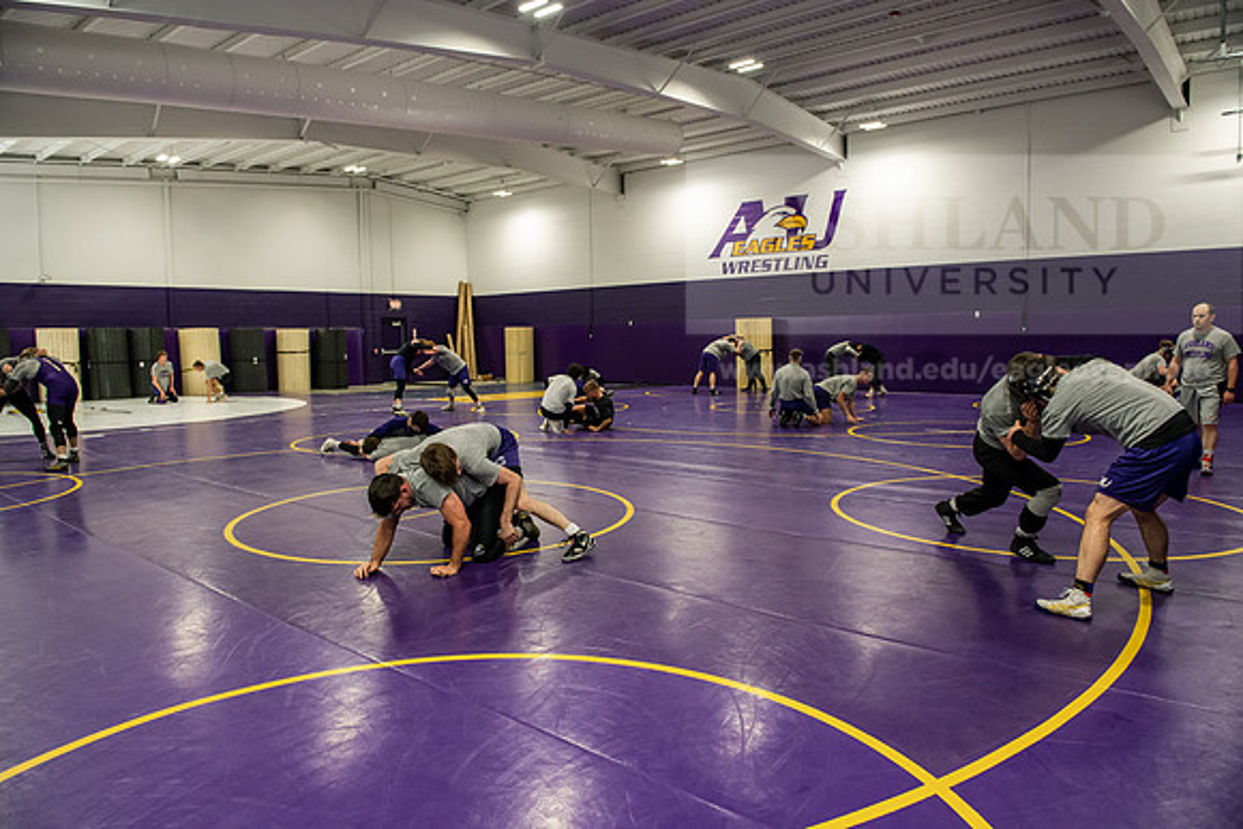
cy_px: 414
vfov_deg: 53.2
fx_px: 829
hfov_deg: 73.7
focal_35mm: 24
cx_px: 622
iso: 2000
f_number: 4
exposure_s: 1/250
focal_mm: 24
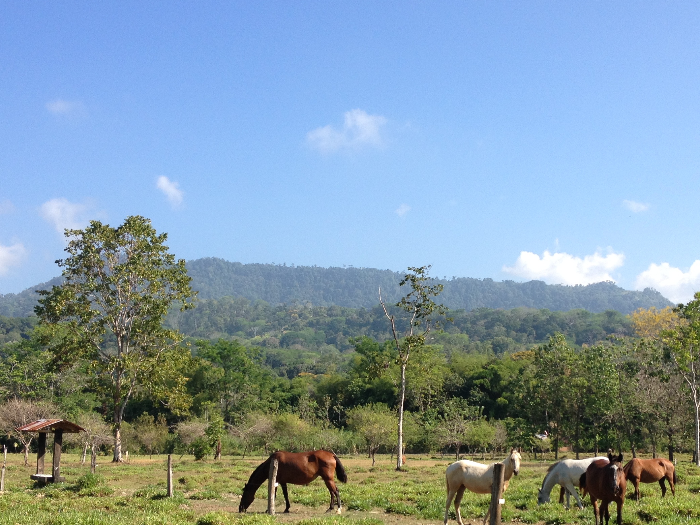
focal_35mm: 55
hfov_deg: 34.9
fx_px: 1112
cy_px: 366
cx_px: 398
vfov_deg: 26.4
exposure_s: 1/935
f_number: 2.4
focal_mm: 4.28
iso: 50
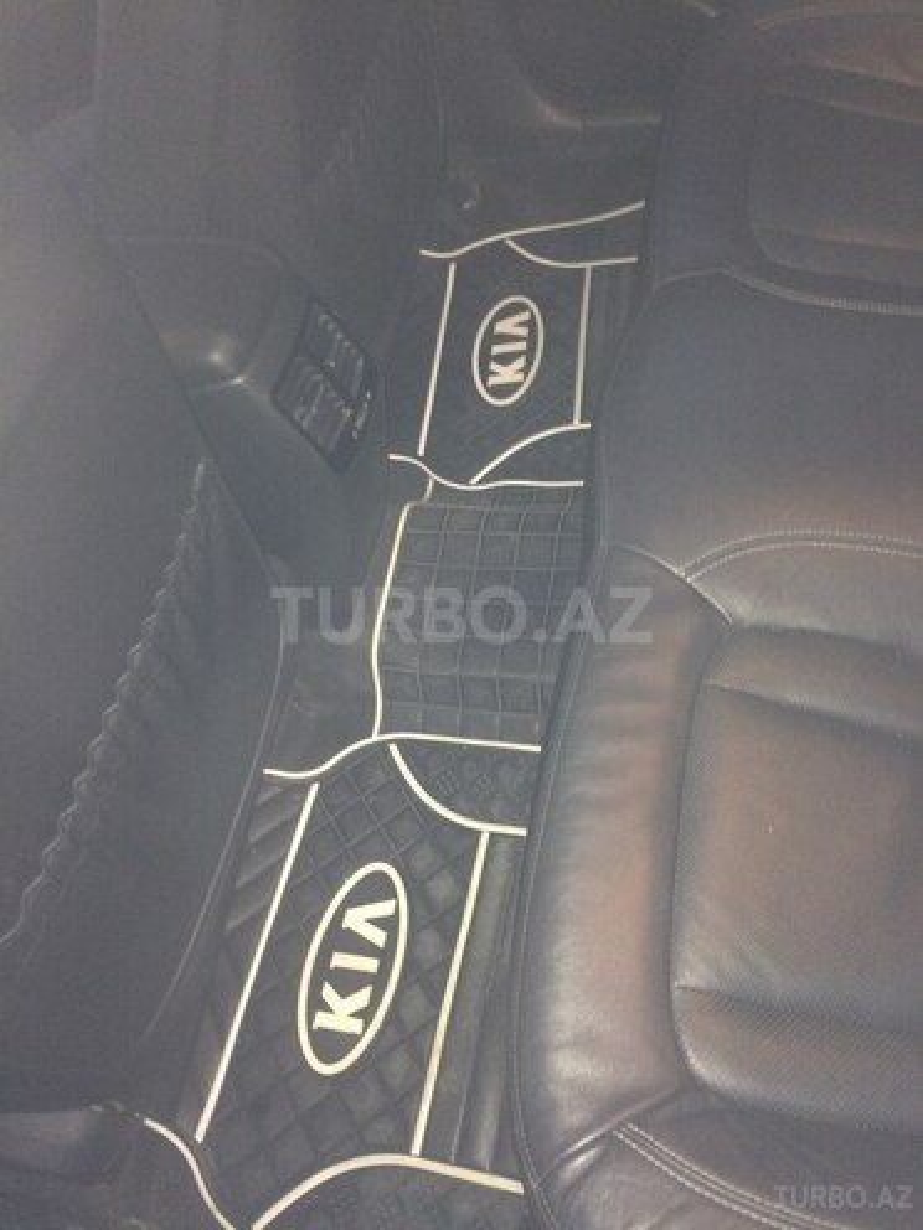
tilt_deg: -55.5
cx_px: 462
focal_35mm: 29
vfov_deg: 61.7
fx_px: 1031
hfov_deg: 48.2
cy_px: 615
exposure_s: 1/17
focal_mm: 4.15
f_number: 2.2
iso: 250
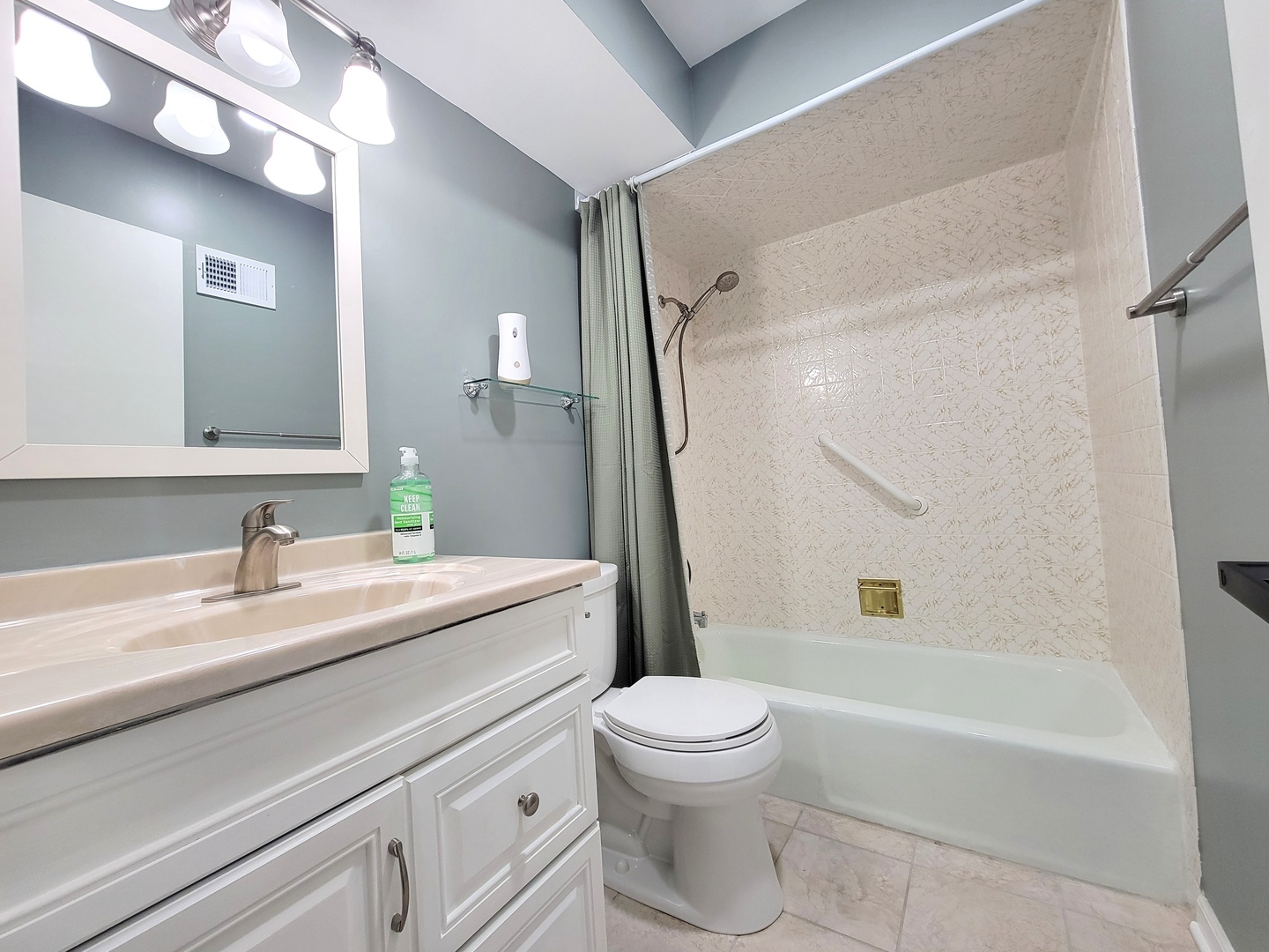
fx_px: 477
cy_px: 476
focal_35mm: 13
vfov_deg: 89.9
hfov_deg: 106.2
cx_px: 634
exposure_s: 1/60
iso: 125
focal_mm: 2.2
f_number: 2.2
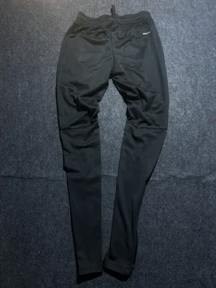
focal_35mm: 26
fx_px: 216
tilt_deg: -49.3
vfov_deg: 67.3
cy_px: 144
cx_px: 108
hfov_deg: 53.1
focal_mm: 5.7
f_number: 1.5
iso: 100
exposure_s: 1/50
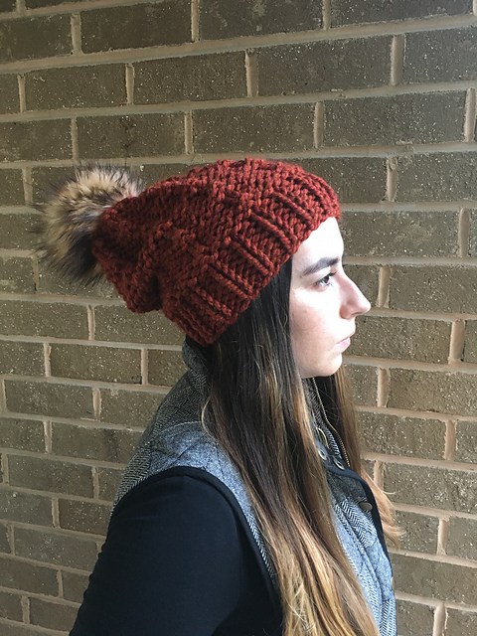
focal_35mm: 29
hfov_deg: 48.2
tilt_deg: -11.1
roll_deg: +1.1
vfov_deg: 61.7
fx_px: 533
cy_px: 318
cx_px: 238
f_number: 2.2
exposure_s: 1/30
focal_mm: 4.15
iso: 200
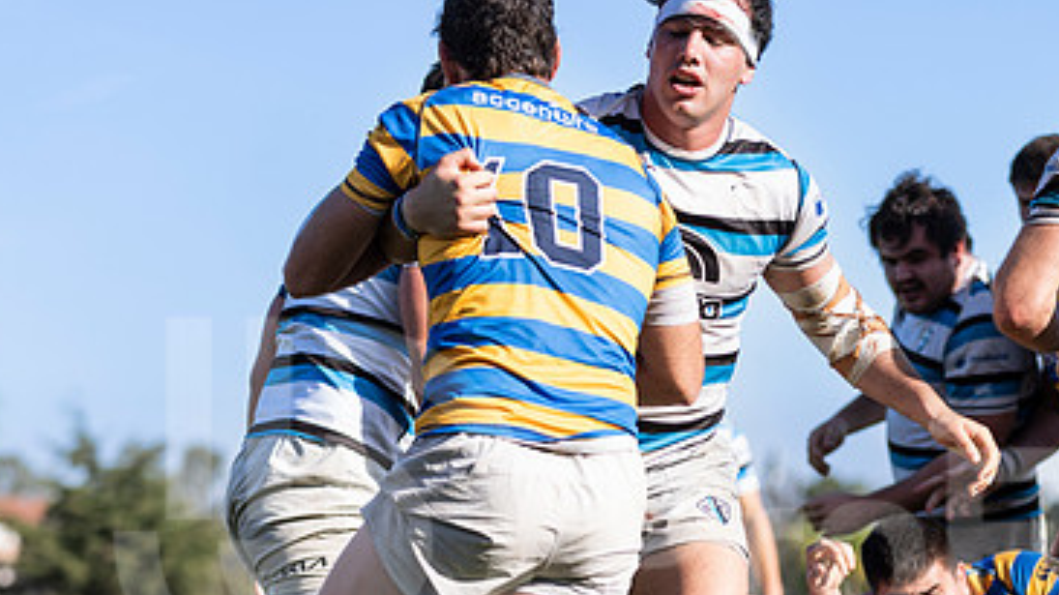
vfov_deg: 6.2
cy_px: 636
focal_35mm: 196
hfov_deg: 11.0
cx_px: 855
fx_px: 5502
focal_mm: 95
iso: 100
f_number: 2.8
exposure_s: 1/800
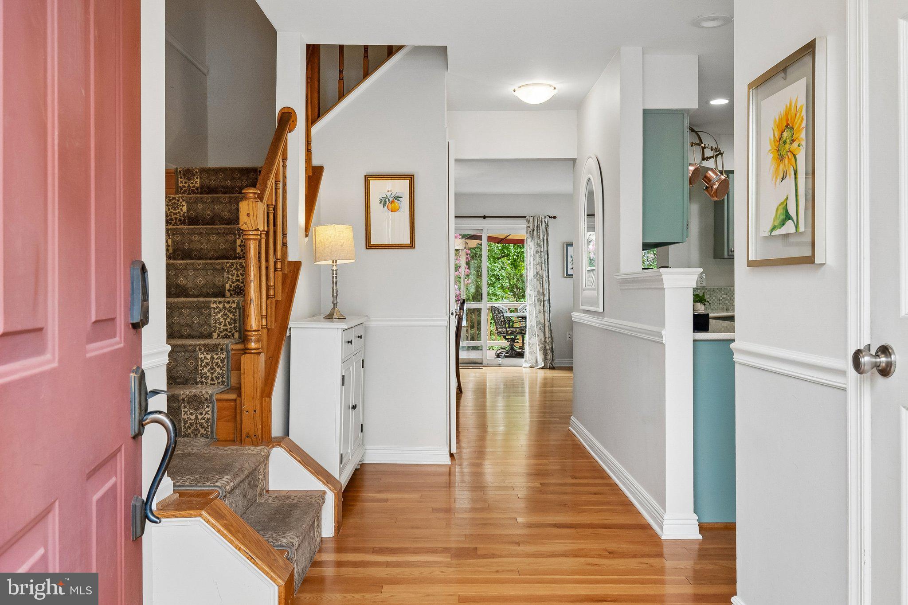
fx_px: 757
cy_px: 302
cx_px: 454
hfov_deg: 61.9
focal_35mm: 30
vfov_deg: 43.6
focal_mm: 20
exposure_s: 1/100
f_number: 5.6
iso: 400
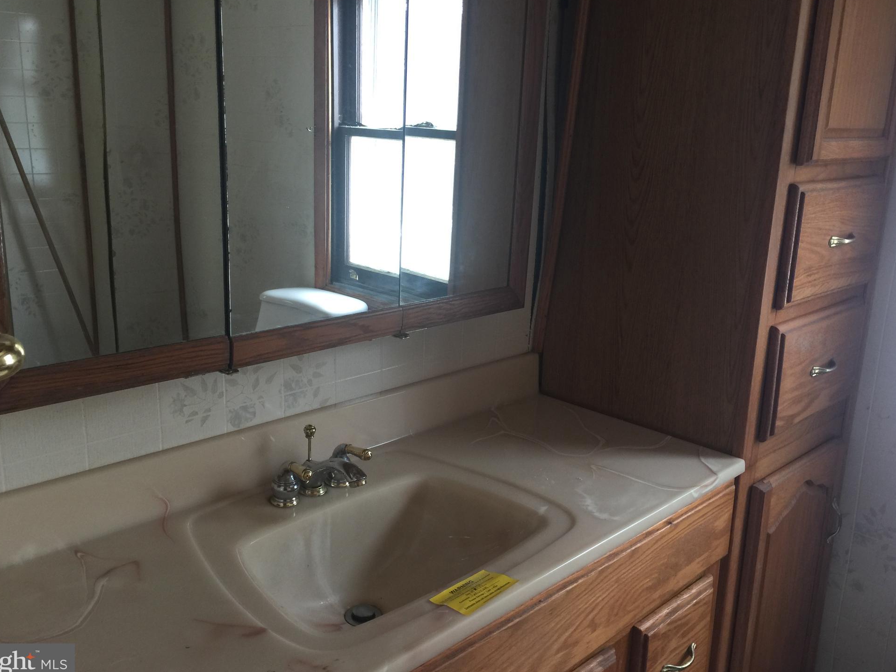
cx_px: 437
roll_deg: -1.4
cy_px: 323
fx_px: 802
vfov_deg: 45.4
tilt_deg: -13.4
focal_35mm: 31
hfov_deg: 58.3
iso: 32
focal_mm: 4.15
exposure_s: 1/15
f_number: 2.2
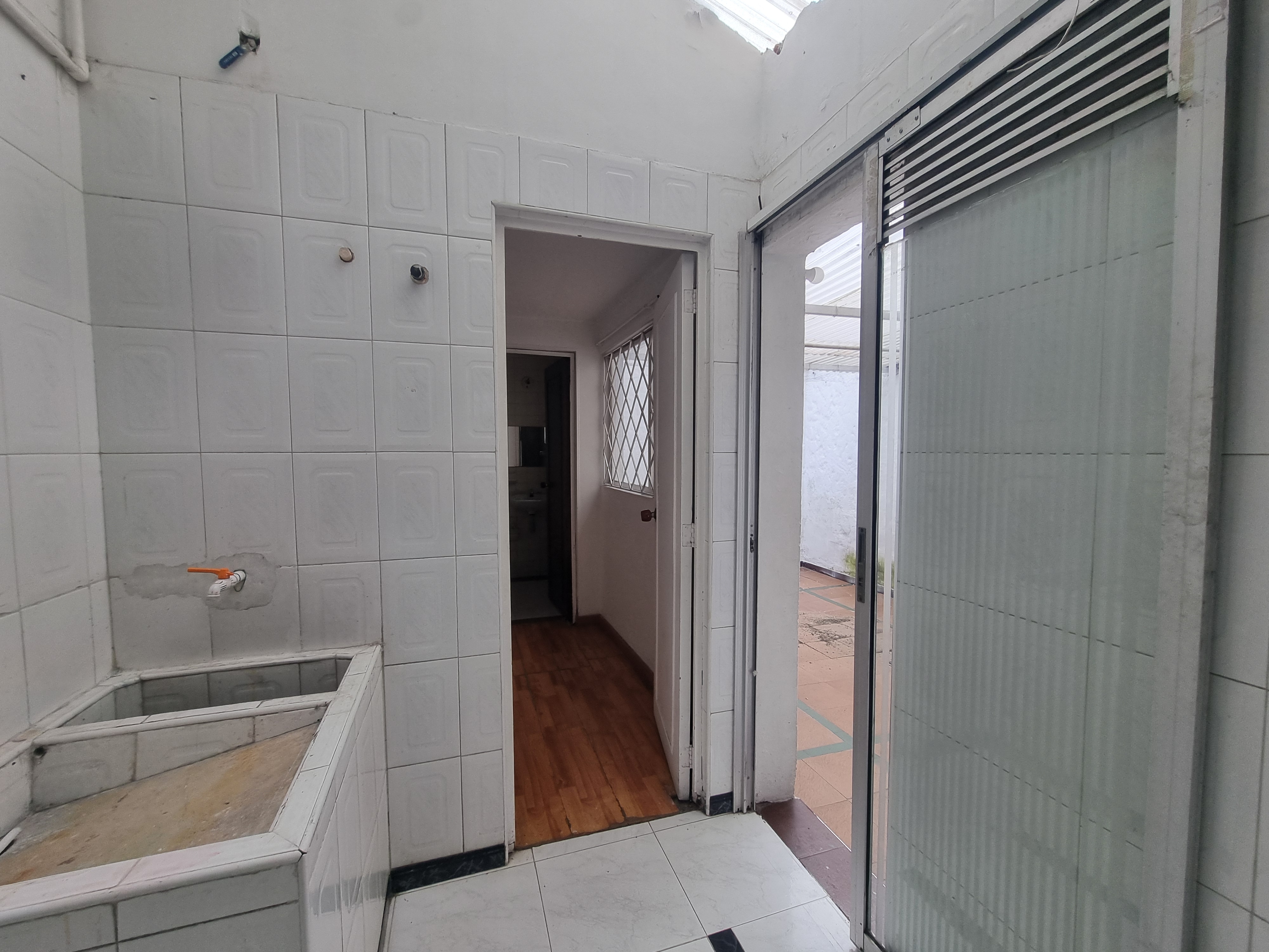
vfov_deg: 89.9
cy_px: 476
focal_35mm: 13
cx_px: 634
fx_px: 477
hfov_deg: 106.2
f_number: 2.2
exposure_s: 1/206
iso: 50
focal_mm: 2.2
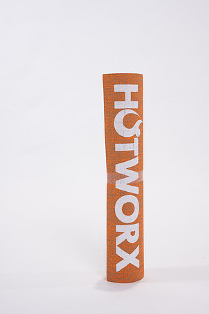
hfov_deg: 27.0
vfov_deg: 39.6
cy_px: 157
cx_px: 104
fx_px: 435
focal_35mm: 50
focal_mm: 50
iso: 200
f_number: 4
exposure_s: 1/125
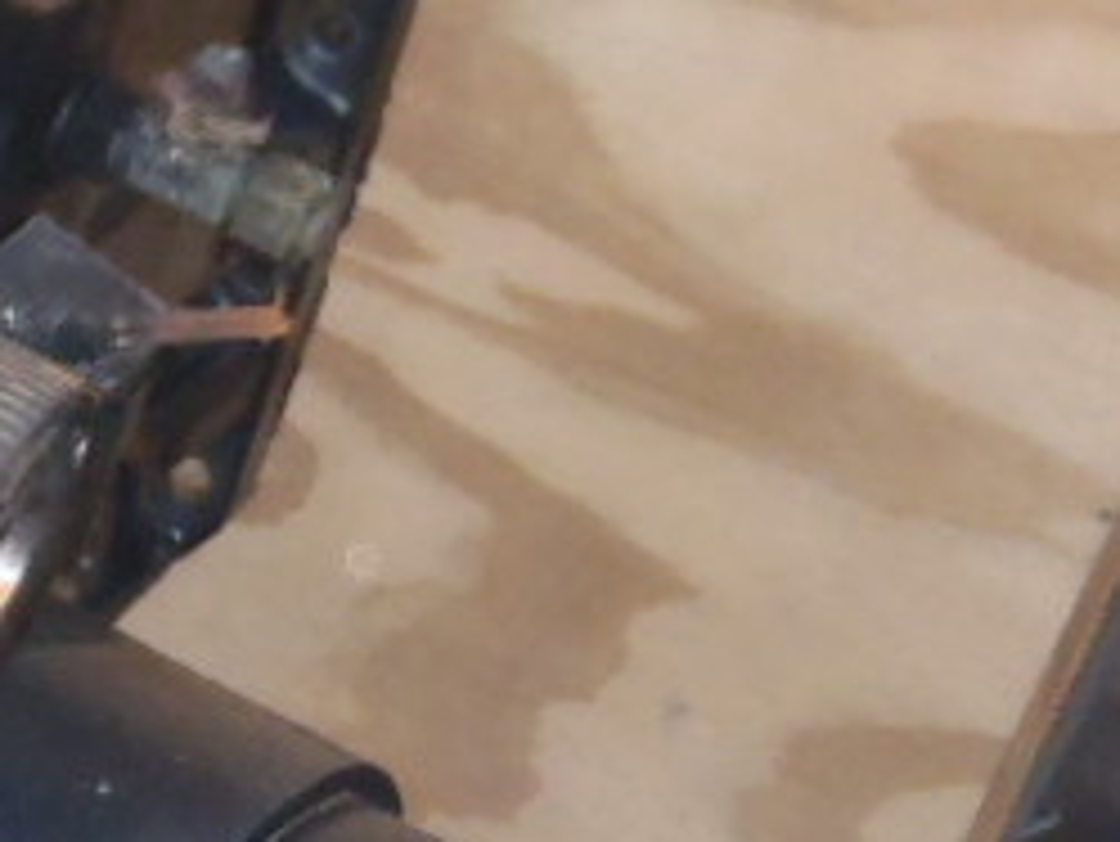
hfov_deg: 12.9
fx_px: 4661
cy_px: 1081
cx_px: -580
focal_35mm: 144
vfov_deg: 10.1
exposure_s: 1/30
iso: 250
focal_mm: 5
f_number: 3.5
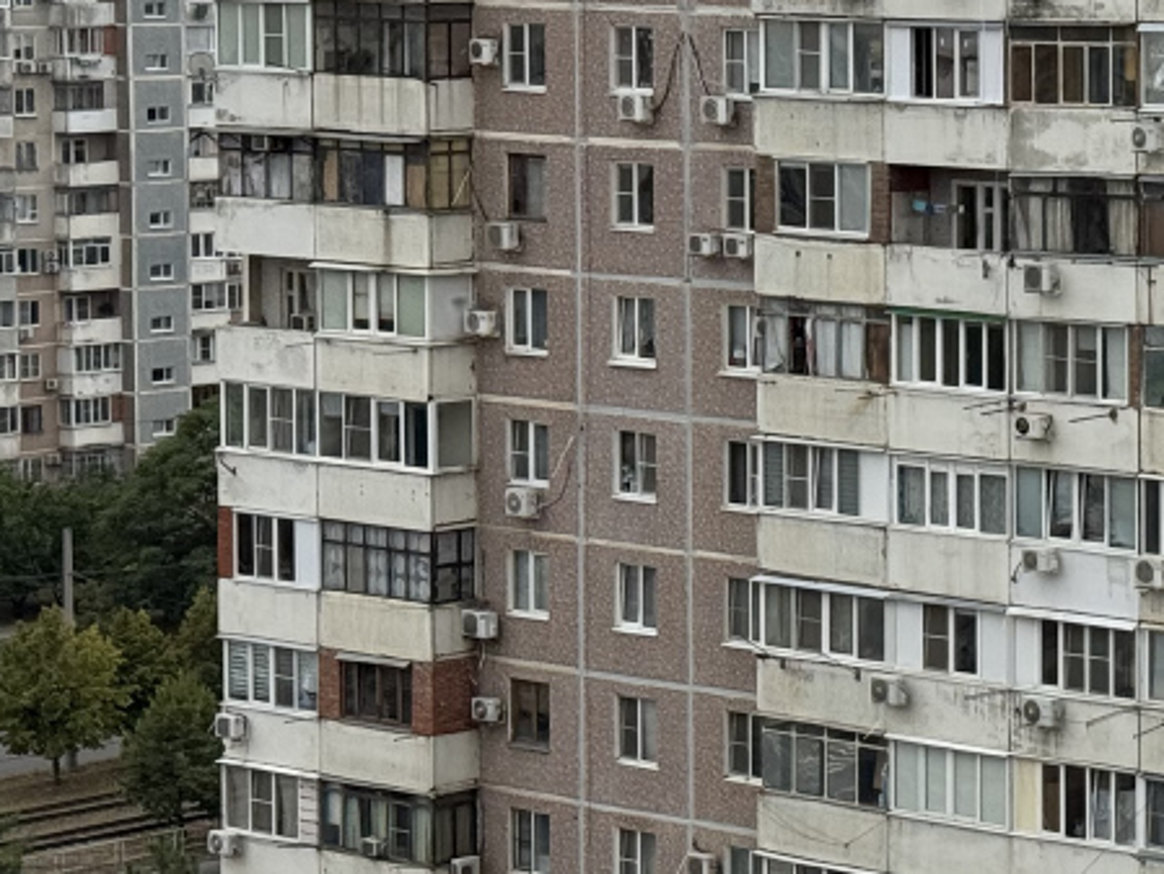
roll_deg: -0.6
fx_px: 4675
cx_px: 1504
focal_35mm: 139
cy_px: 198
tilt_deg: -3.5
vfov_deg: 10.6
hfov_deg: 13.7
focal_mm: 6.76
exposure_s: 1/7143
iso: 80
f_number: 1.78
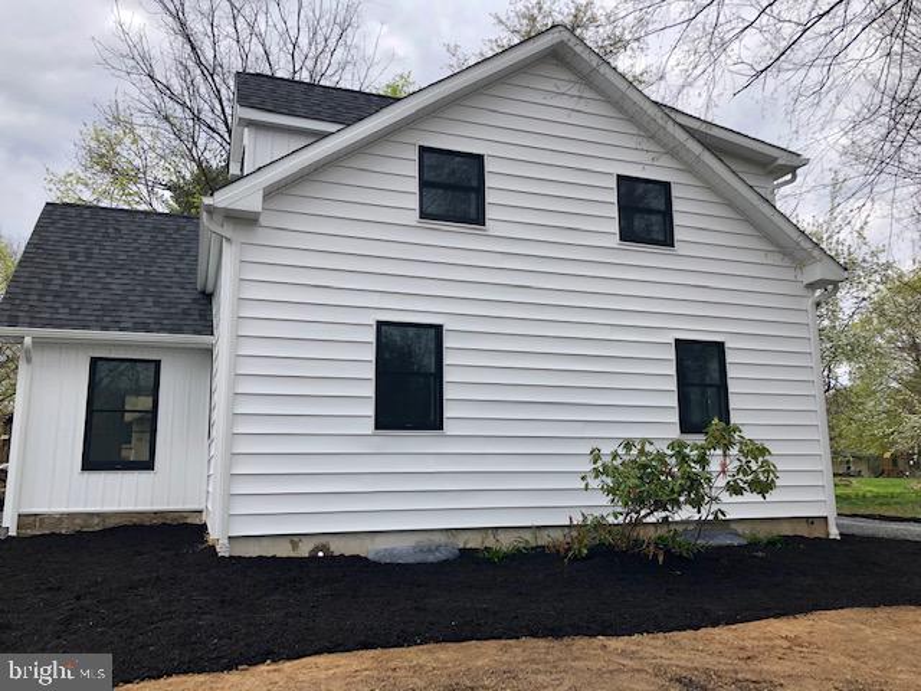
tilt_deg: +8.7
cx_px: 460
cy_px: 346
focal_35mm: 28
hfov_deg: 63.4
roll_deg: +0.0
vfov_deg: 49.7
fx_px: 745
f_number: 1.8
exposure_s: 1/486
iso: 20
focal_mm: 3.99
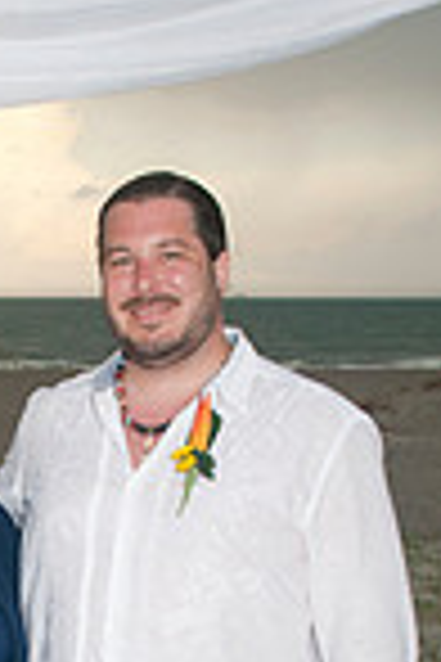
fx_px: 2021
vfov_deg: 18.1
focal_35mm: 110
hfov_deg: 12.3
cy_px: 680
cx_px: 29
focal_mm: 24
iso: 400
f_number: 5.6
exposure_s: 1/160
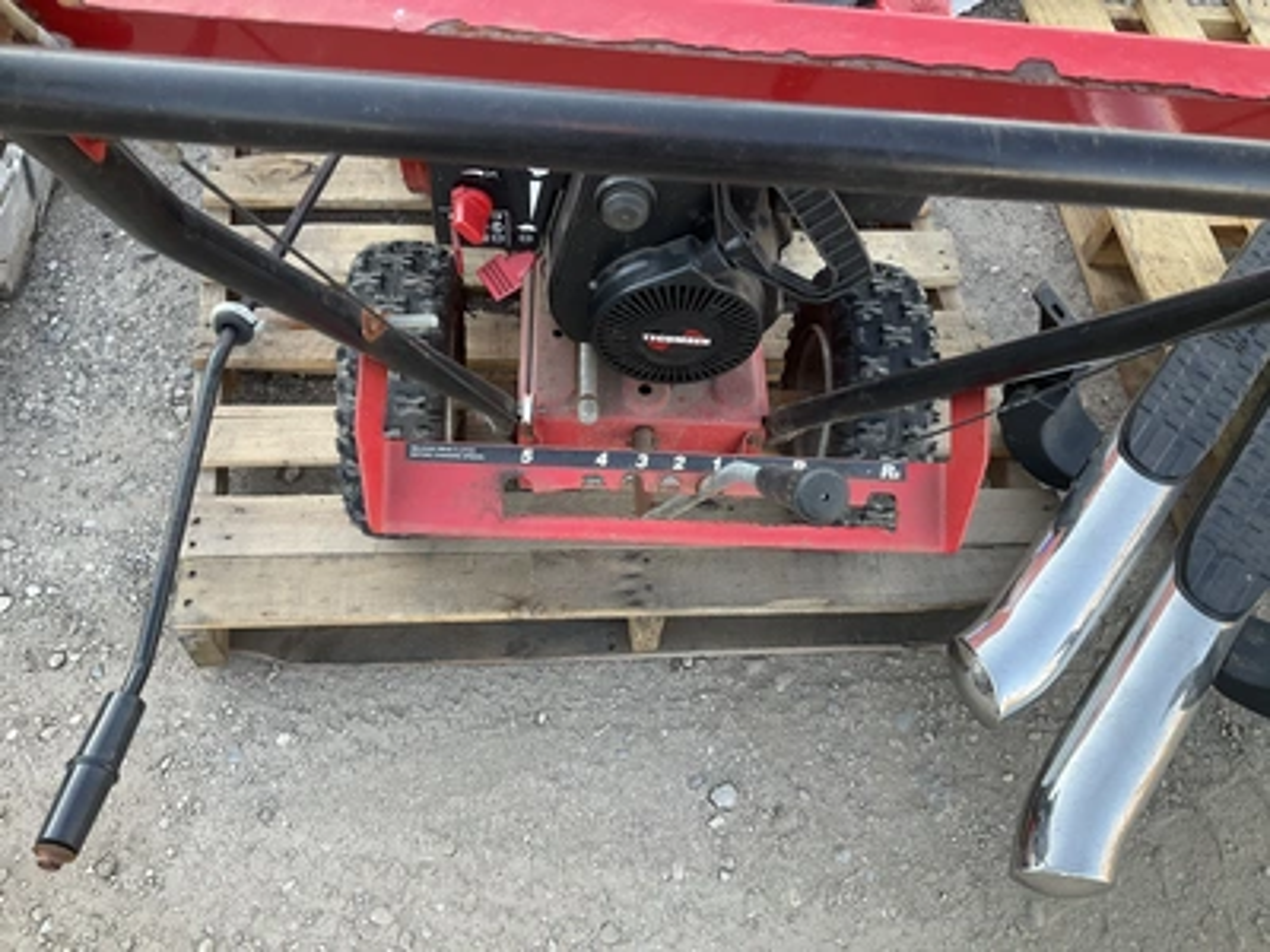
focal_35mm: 29
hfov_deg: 61.7
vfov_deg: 48.2
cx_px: 635
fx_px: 1064
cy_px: 476
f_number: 1.8
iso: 40
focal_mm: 3
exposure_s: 1/122
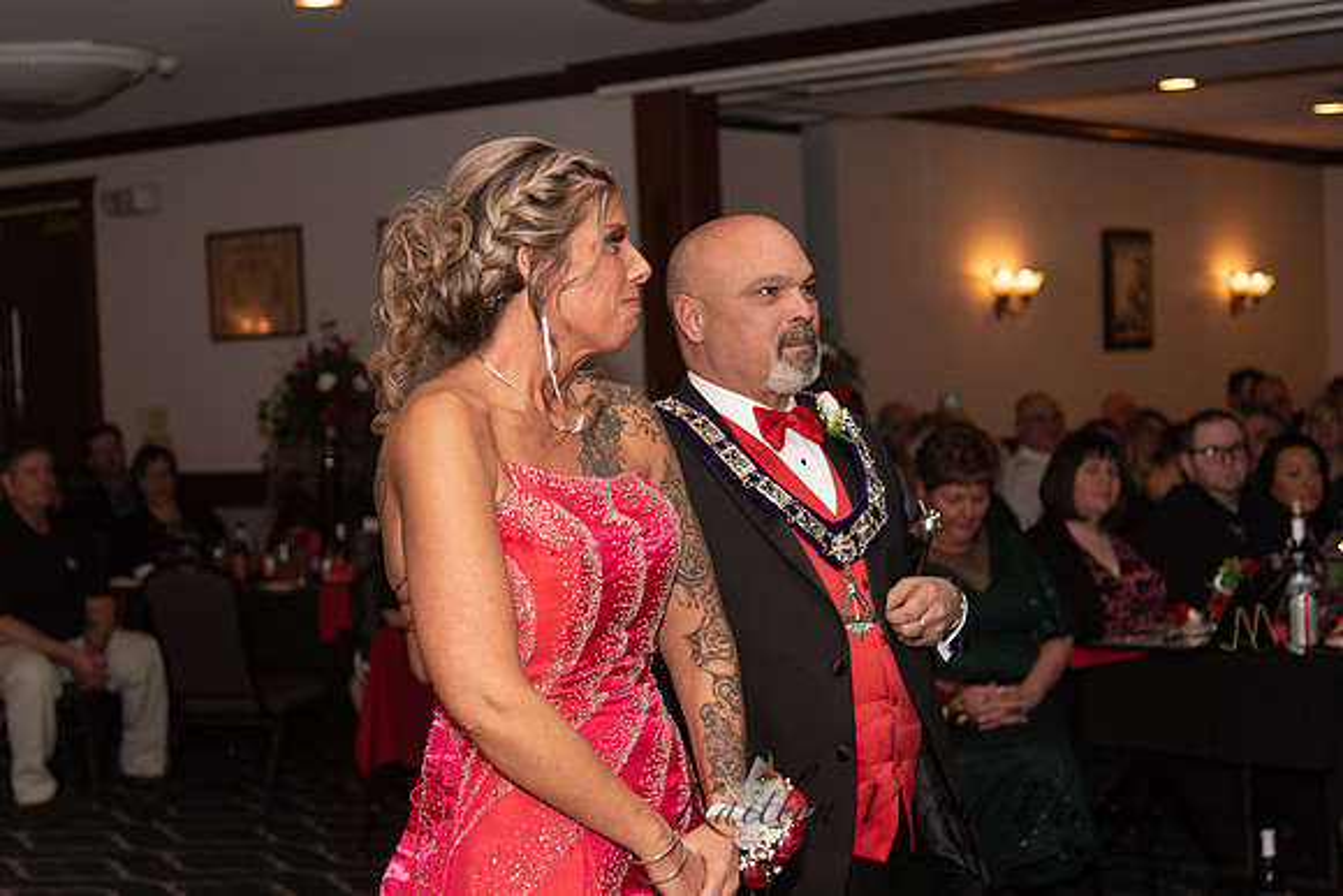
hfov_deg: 32.4
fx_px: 2313
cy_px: 448
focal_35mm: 62
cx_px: 672
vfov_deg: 21.9
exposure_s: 1/200
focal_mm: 62
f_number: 4
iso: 800
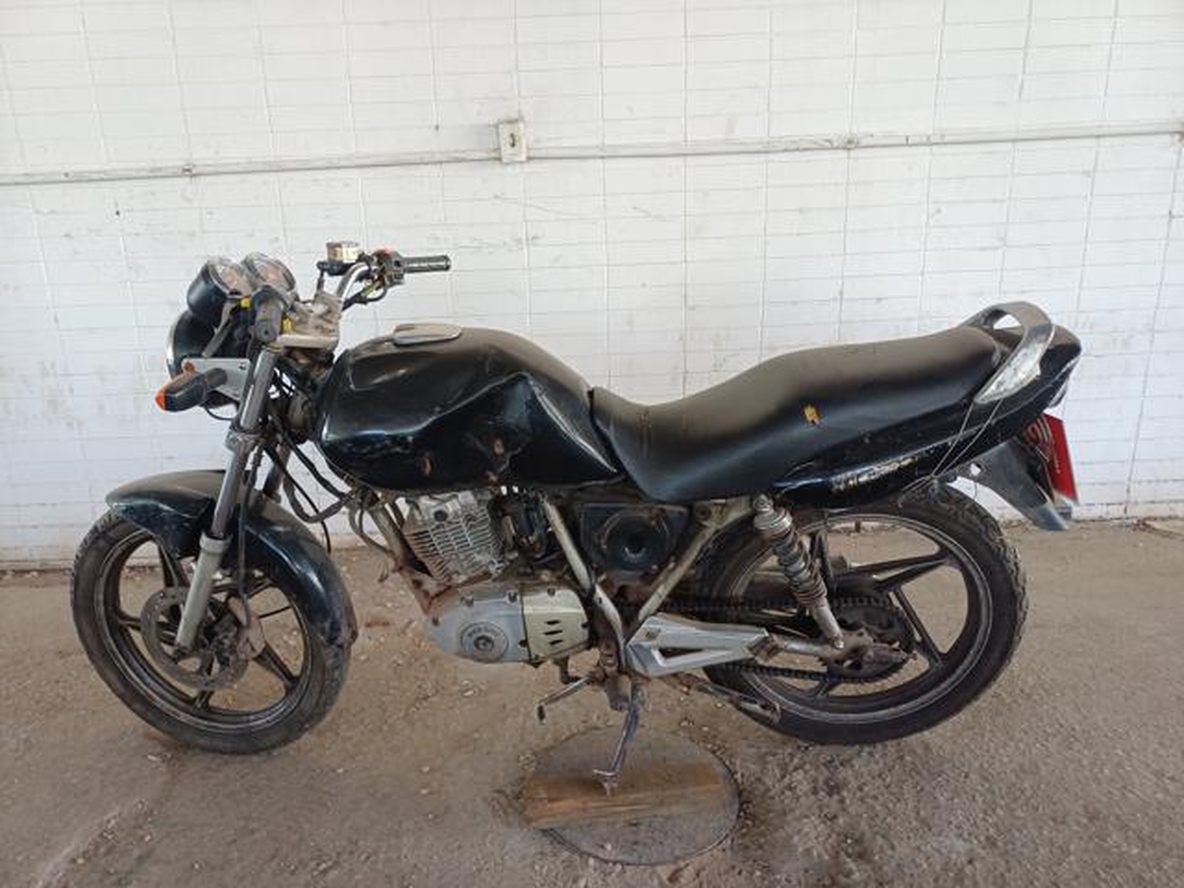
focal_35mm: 25
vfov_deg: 54.9
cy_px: 444
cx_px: 592
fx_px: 855
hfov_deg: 69.4
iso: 64
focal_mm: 4.65
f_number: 1.8
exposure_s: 1/60
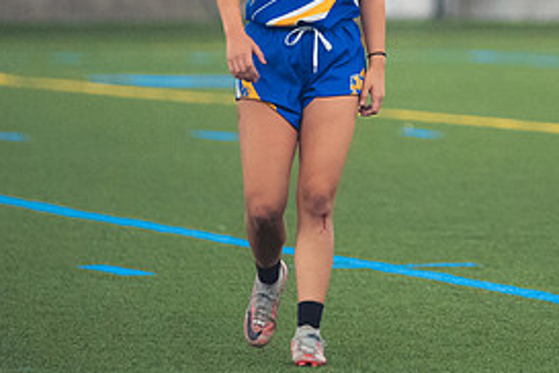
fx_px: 9906
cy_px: 78
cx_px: 436
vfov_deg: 2.2
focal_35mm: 638
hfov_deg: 3.2
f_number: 2.8
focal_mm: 200
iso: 4000
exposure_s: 1/320
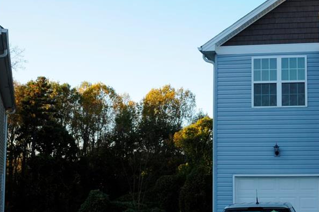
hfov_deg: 36.5
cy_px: 133
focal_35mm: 52
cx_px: 271
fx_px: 460
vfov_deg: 25.8
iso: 500
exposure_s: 1/250
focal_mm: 20
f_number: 8
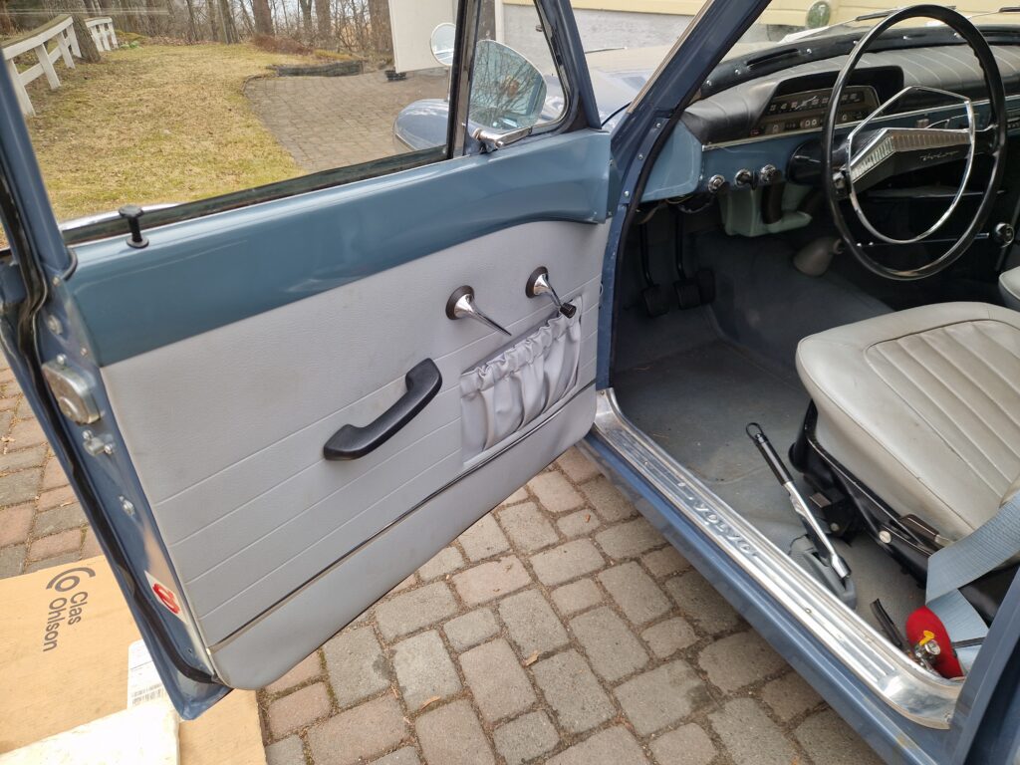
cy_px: 382
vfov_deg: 58.9
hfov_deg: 73.9
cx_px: 510
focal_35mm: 23
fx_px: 678
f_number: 1.8
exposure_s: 1/194
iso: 50
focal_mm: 5.4
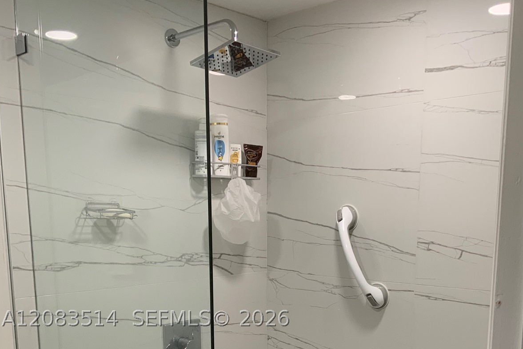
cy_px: 318
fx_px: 596
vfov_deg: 31.1
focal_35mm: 41
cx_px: 263
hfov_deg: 47.4
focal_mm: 3
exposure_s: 1/60
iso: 40
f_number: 1.8
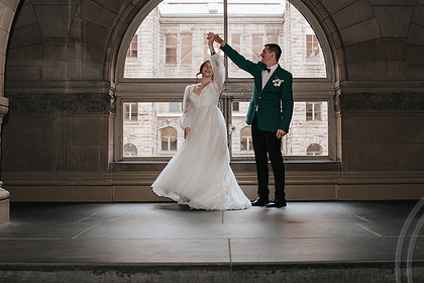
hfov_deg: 36.8
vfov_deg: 25.0
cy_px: 110
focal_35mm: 54
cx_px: 239
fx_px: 636
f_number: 3.2
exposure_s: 1/200
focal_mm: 35
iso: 640
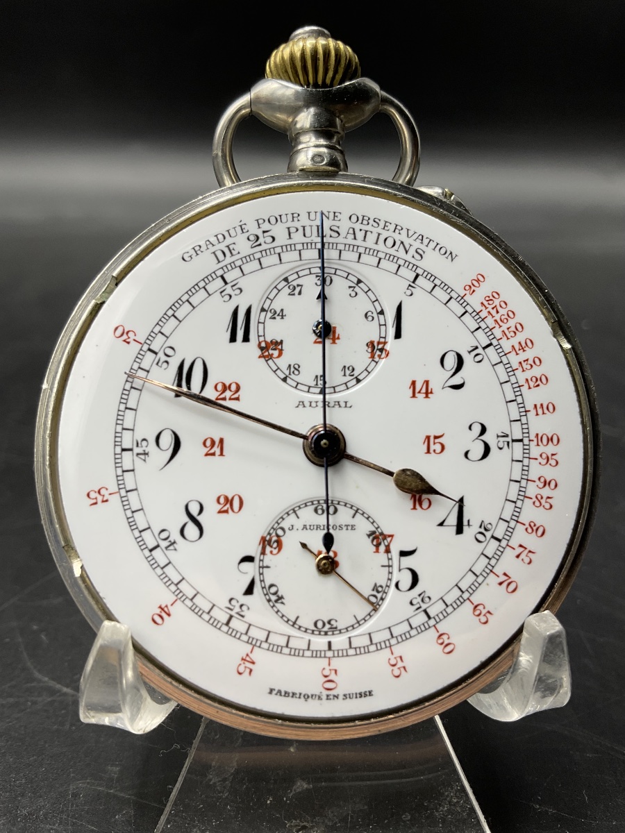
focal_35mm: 29
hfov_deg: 48.2
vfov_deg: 61.7
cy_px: 416
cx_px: 312
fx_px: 698
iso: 16
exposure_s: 1/106
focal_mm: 3
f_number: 1.8
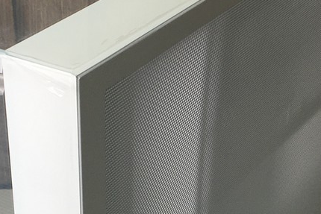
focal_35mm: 101
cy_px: 247
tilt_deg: -34.2
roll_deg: +0.6
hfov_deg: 20.2
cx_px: 148
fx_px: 901
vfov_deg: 13.3
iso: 32
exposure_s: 1/100
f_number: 2.2
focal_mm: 4.15
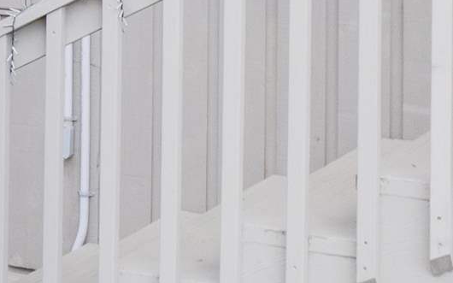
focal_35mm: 130
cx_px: -744
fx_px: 1605
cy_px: -155
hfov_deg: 11.8
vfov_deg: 9.7
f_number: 2.8
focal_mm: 8.38
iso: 140
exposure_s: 1/60
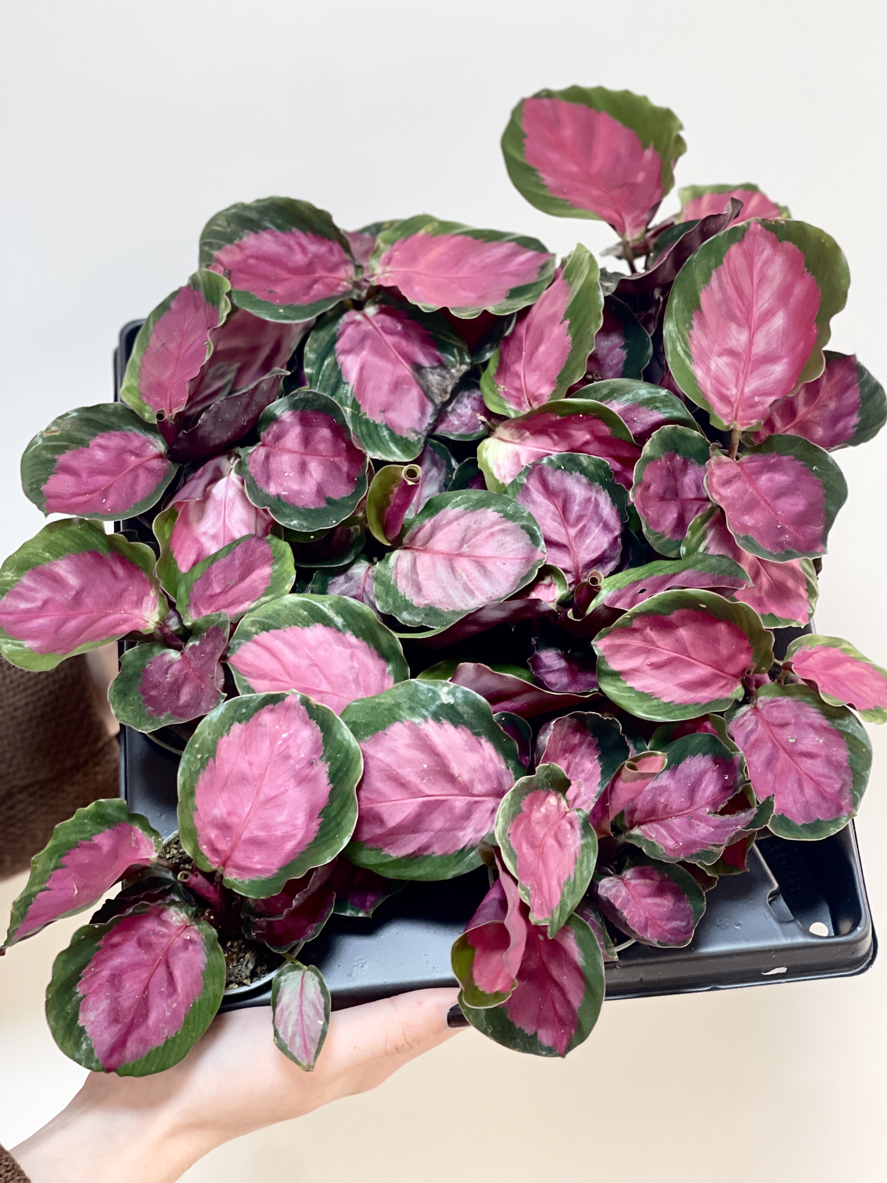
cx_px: 444
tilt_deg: -12.4
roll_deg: +0.1
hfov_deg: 22.9
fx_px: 2187
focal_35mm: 64
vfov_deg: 30.3
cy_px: 592
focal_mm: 7.5
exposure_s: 1/50
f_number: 2.2
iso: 160
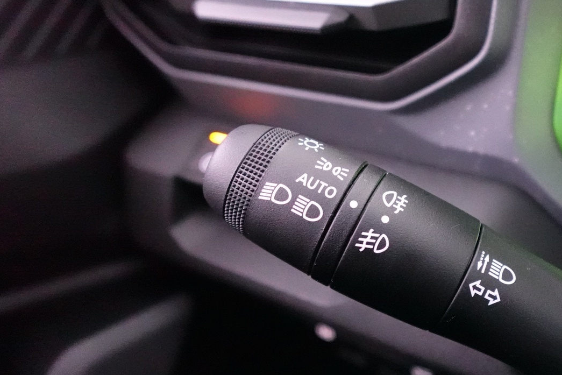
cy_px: 222
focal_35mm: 31
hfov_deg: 56.6
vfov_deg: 42.2
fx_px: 484
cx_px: 435
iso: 6400
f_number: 2
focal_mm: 7.6
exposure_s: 1/30
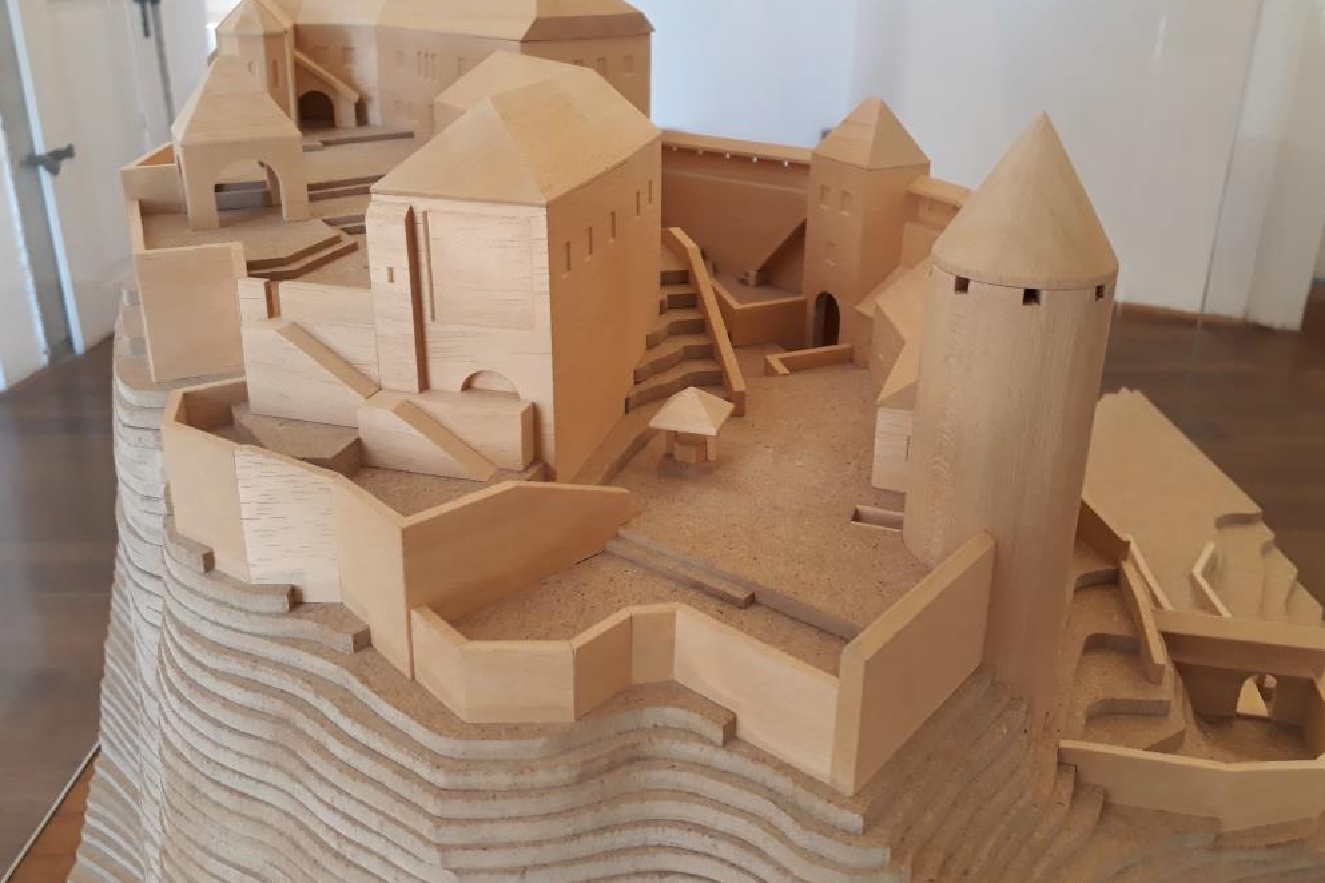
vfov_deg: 44.8
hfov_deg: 63.7
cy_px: 377
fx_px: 1067
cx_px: 668
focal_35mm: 29
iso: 125
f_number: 1.9
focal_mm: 3.6
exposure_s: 1/33
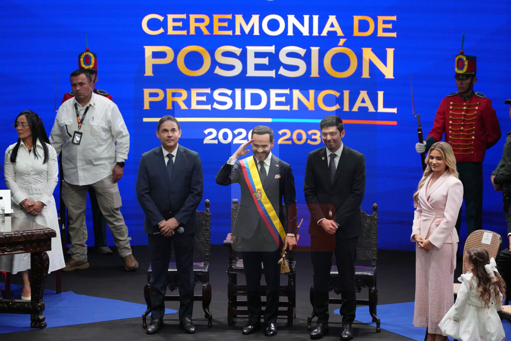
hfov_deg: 10.3
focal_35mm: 200
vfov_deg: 6.9
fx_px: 2839
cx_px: 256
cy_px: 170
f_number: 2.8
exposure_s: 1/500
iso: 4000
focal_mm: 200
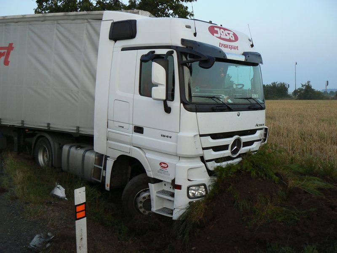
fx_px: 350
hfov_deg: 51.4
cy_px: 126
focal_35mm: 36
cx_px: 168
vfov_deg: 39.7
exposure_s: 1/30
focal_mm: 6
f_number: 2.8
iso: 100
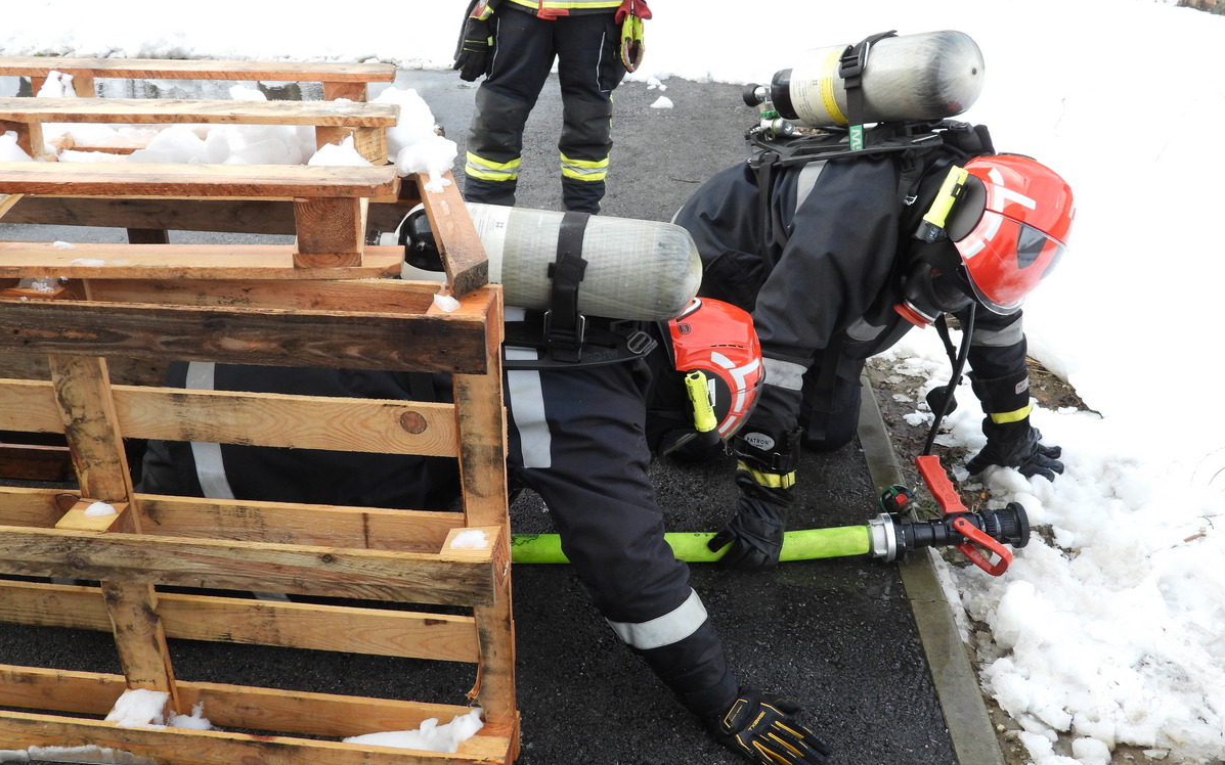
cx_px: 612
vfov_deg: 37.3
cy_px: 376
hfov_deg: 56.7
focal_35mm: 34
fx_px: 1135
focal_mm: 5.8
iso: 100
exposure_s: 1/320
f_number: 3.2
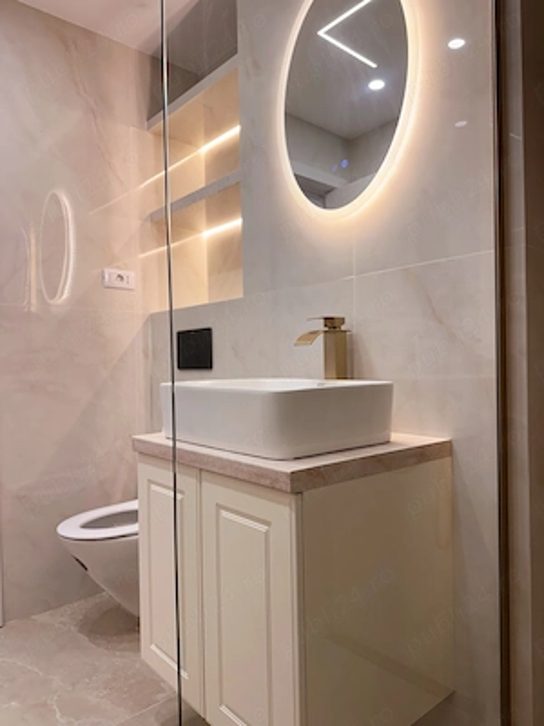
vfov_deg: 71.6
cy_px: 363
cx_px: 272
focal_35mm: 24
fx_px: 503
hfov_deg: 56.8
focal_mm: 6.86
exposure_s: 1/100
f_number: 1.78
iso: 100
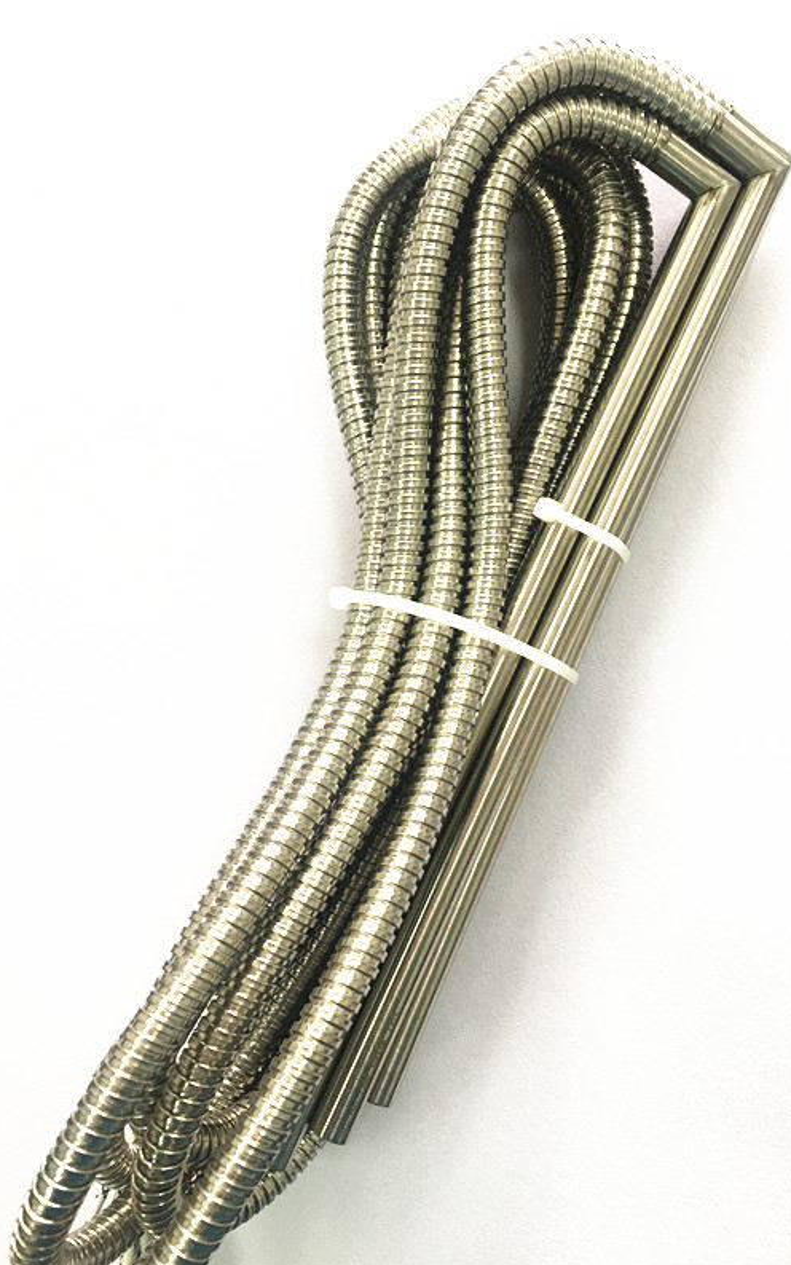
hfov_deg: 40.5
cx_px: 447
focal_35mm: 31
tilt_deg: -86.4
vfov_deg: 61.2
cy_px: 633
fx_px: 1069
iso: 32
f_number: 2.2
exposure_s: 1/33
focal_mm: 4.15
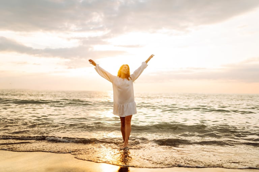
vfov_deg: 37.8
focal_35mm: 35
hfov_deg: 54.5
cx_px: 130
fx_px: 252
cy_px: 86
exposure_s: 1/1250
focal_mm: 35
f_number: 1.4
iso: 100
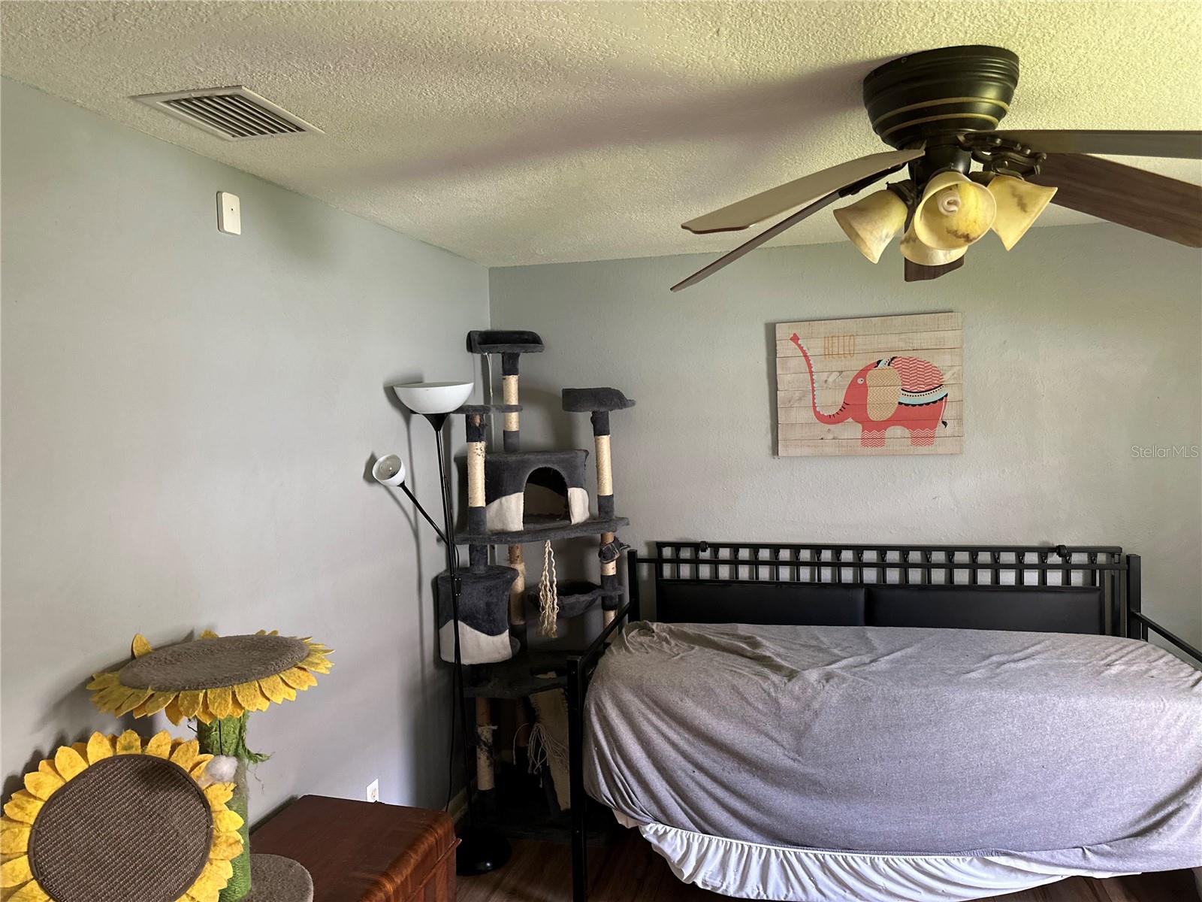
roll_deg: +0.6
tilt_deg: -3.7
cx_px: 601
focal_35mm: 24
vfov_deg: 56.8
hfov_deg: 71.6
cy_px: 451
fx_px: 833
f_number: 1.78
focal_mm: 6.86
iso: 320
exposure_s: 1/60
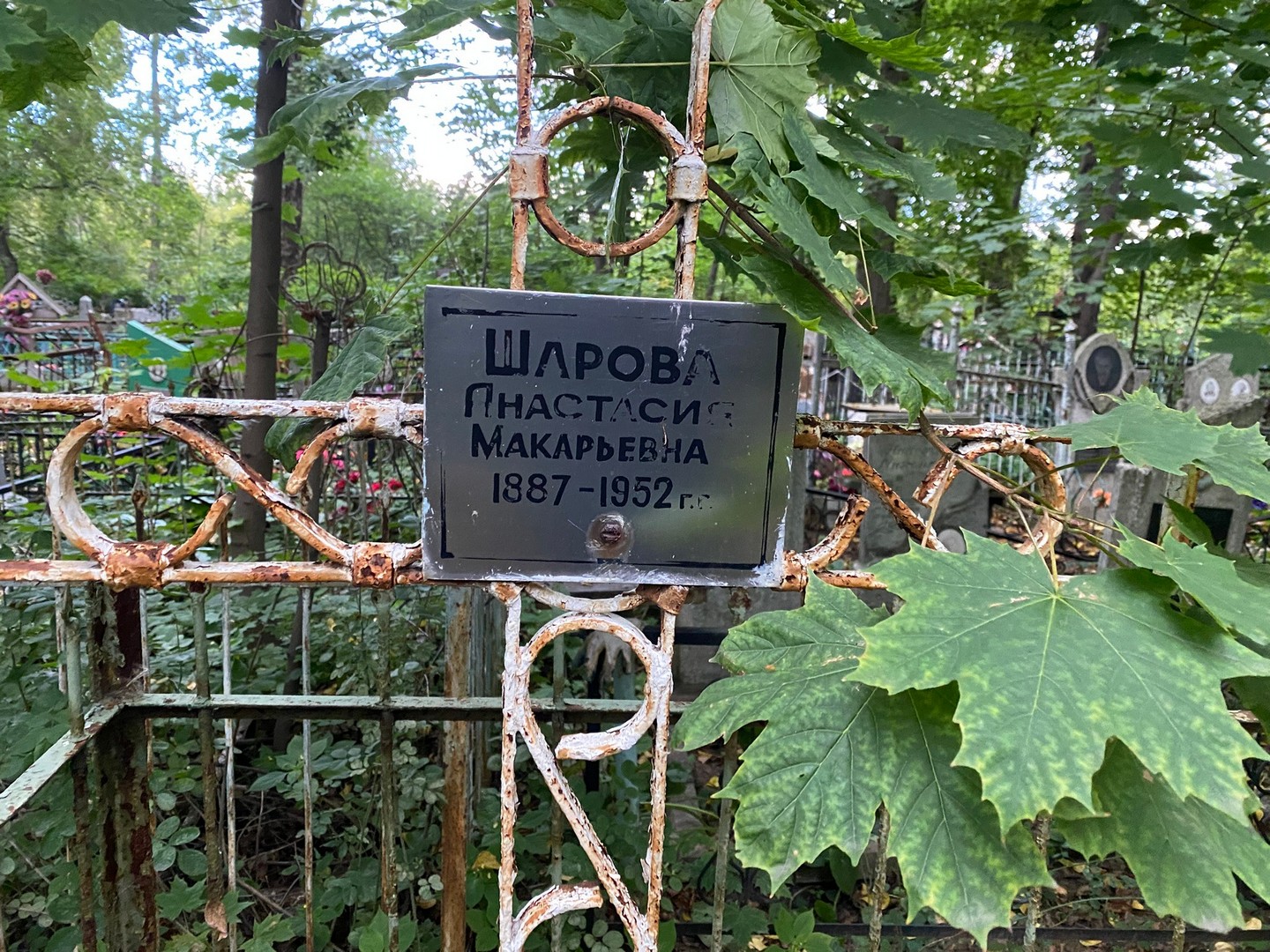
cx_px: 635
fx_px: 954
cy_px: 476
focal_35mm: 26
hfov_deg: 67.3
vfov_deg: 53.1
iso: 500
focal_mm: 4.25
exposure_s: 1/57
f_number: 1.8
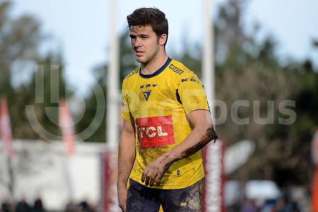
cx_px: 159
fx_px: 1723
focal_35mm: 195
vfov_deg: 7.0
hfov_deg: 10.5
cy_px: 106
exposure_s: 1/3200
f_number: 2.8
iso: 500
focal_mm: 195
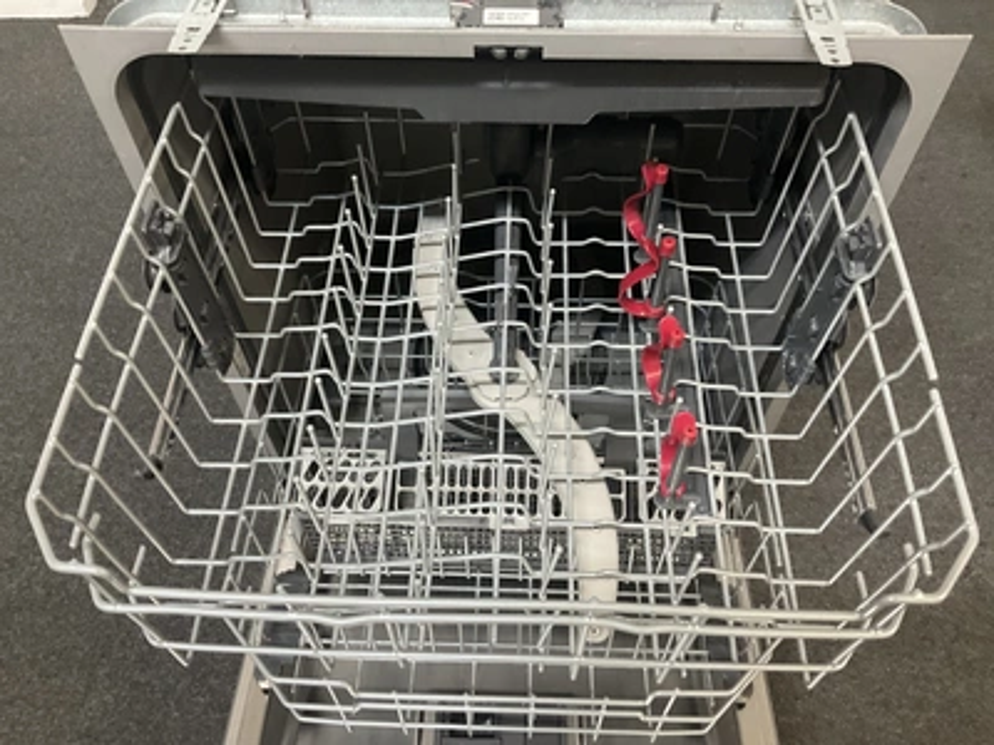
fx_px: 833
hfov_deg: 61.7
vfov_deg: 48.2
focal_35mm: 29
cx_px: 497
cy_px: 372
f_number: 1.8
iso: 250
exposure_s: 1/30
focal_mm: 3
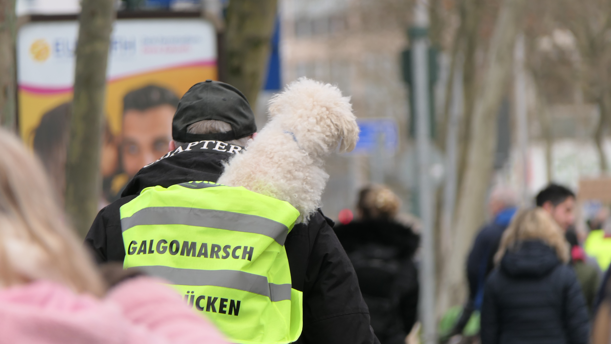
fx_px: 9559
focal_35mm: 590
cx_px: 306
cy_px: 156
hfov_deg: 3.7
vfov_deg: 2.1
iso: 125
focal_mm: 176
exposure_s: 1/160
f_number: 4.5
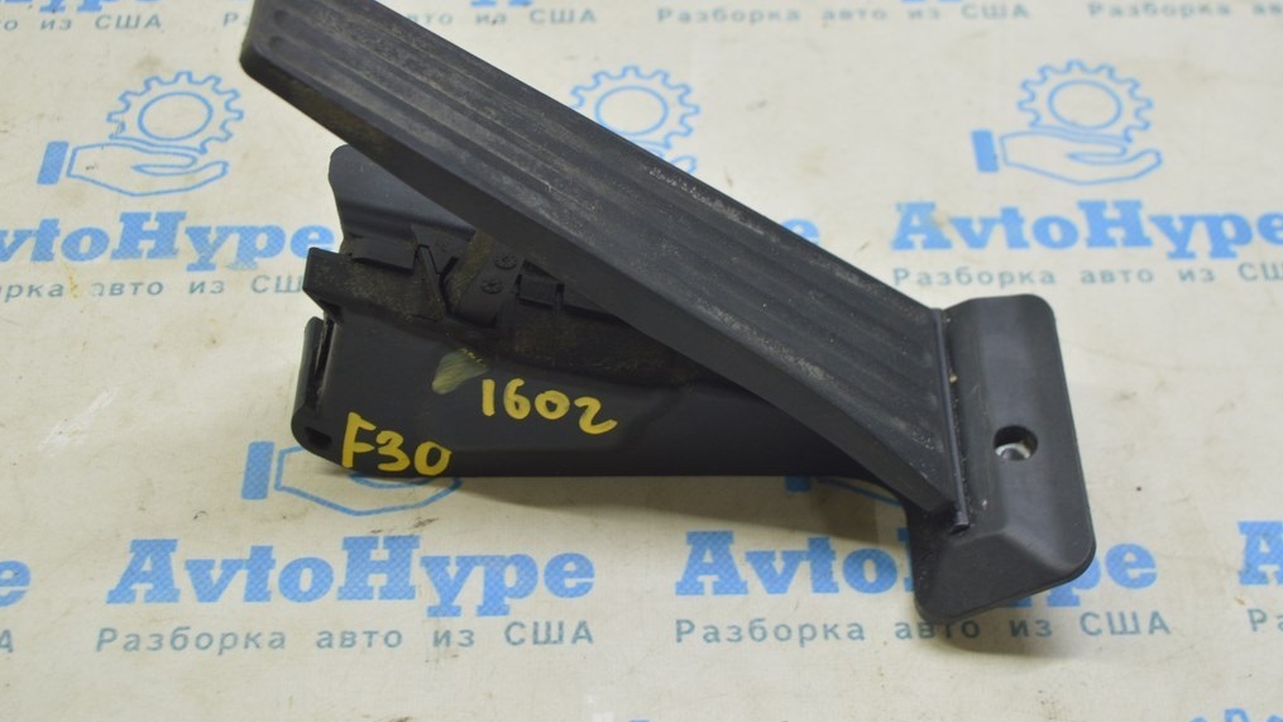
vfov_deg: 21.1
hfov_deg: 36.6
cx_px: 637
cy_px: 321
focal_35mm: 57
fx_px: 1939
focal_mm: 36
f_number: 5.6
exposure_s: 1/20
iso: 400
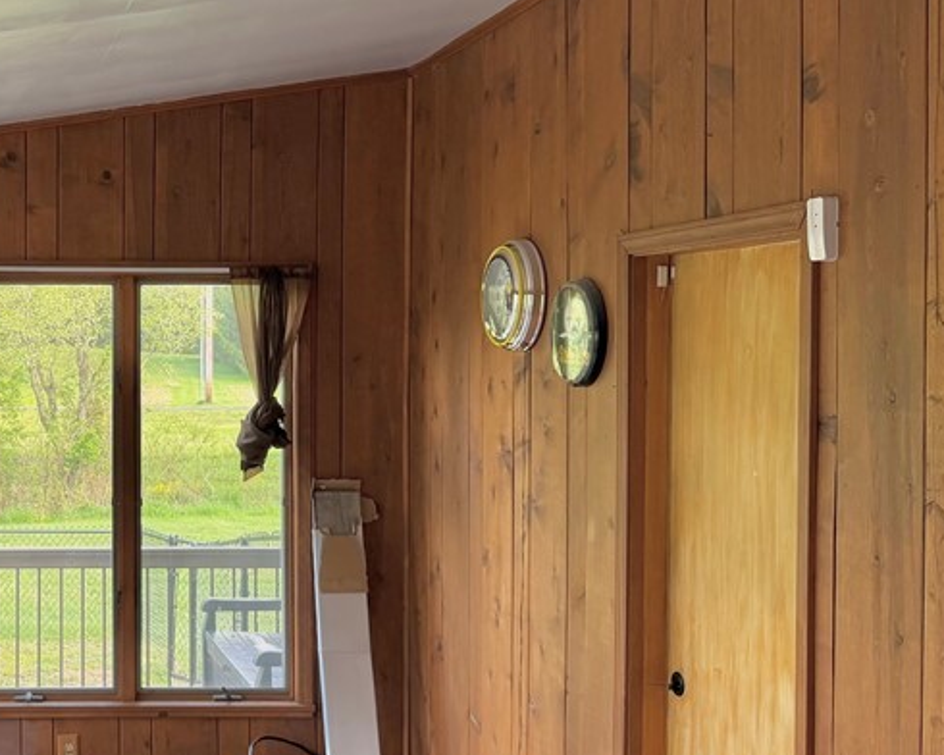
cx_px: 2
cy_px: 352
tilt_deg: -1.1
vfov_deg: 30.8
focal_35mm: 49
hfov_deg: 34.6
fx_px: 1369
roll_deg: +0.4
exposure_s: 1/121
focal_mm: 6.76
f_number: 1.78
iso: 125
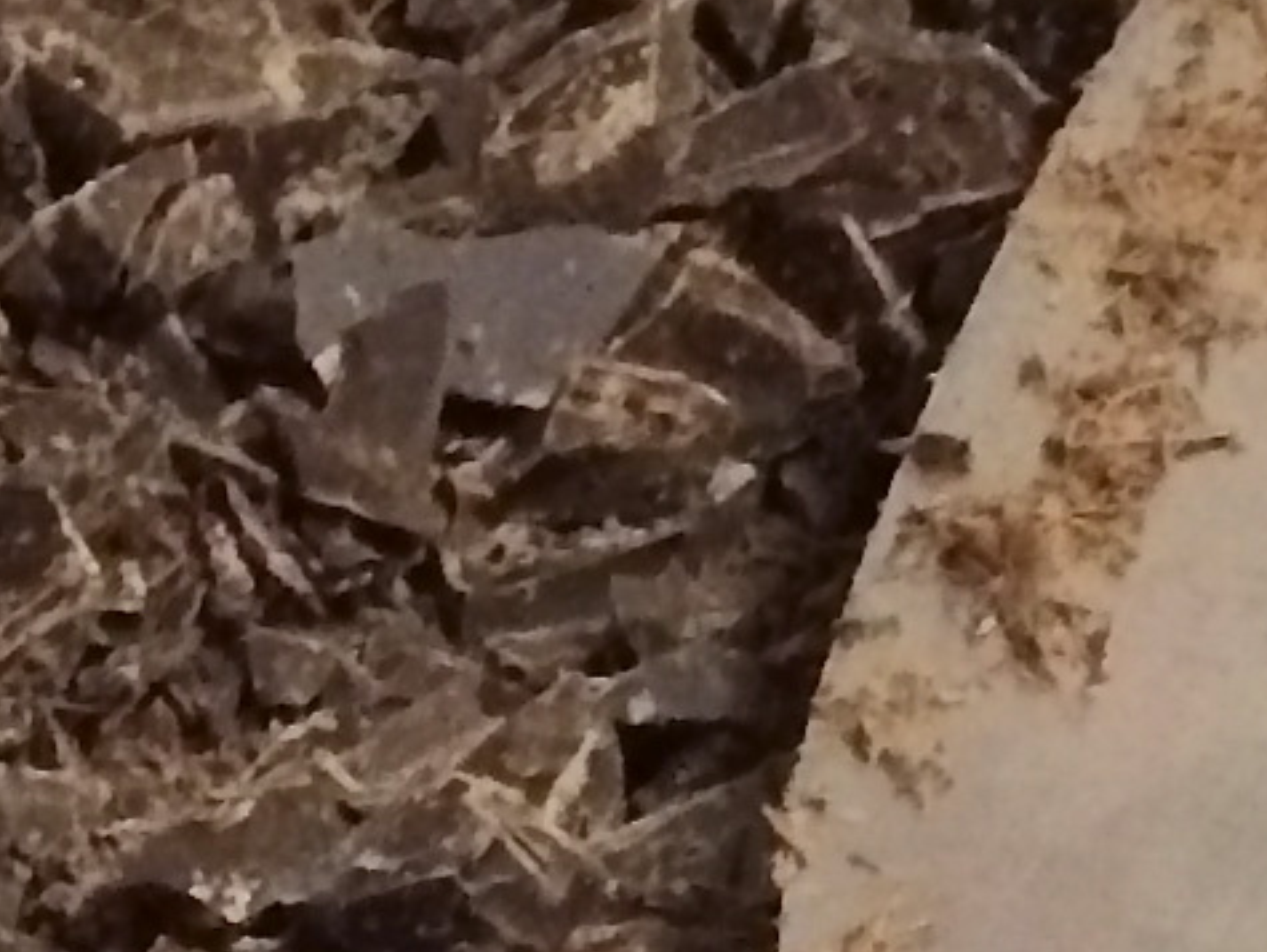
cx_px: -235
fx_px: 7546
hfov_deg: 9.5
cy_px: 2347
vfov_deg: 6.8
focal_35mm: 206
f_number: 2.2
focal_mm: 4.12
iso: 320
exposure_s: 1/15
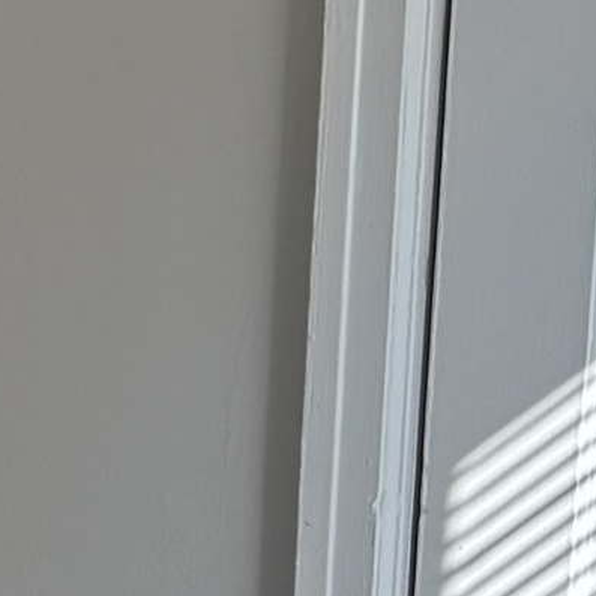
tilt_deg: -9.1
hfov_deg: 8.6
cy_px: 793
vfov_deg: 9.6
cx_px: -1006
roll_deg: +0.1
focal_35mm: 178
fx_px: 3467
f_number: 1.6
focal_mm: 5.96
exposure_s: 1/381
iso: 64
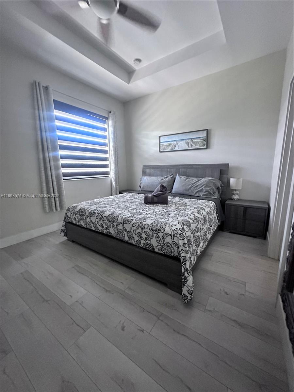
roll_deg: +0.6
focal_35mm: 14
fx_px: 159
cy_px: 196
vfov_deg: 102.1
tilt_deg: -9.4
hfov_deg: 85.7
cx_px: 147
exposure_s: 1/60
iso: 1000
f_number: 2.2
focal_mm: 2.22
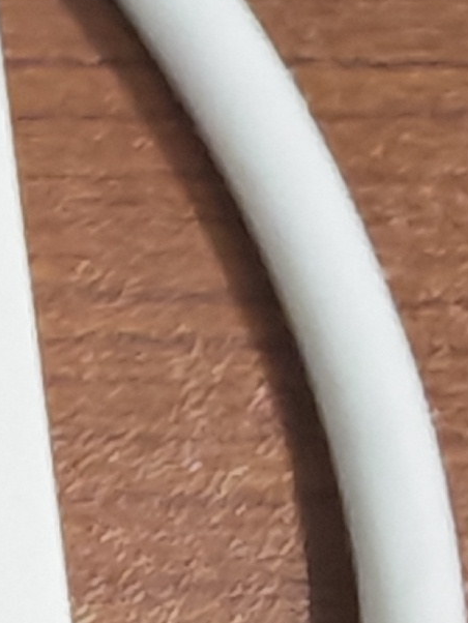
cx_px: -992
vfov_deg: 12.8
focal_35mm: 154
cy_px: 498
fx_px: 2774
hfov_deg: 8.1
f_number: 2
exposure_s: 1/33
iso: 320
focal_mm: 1.82
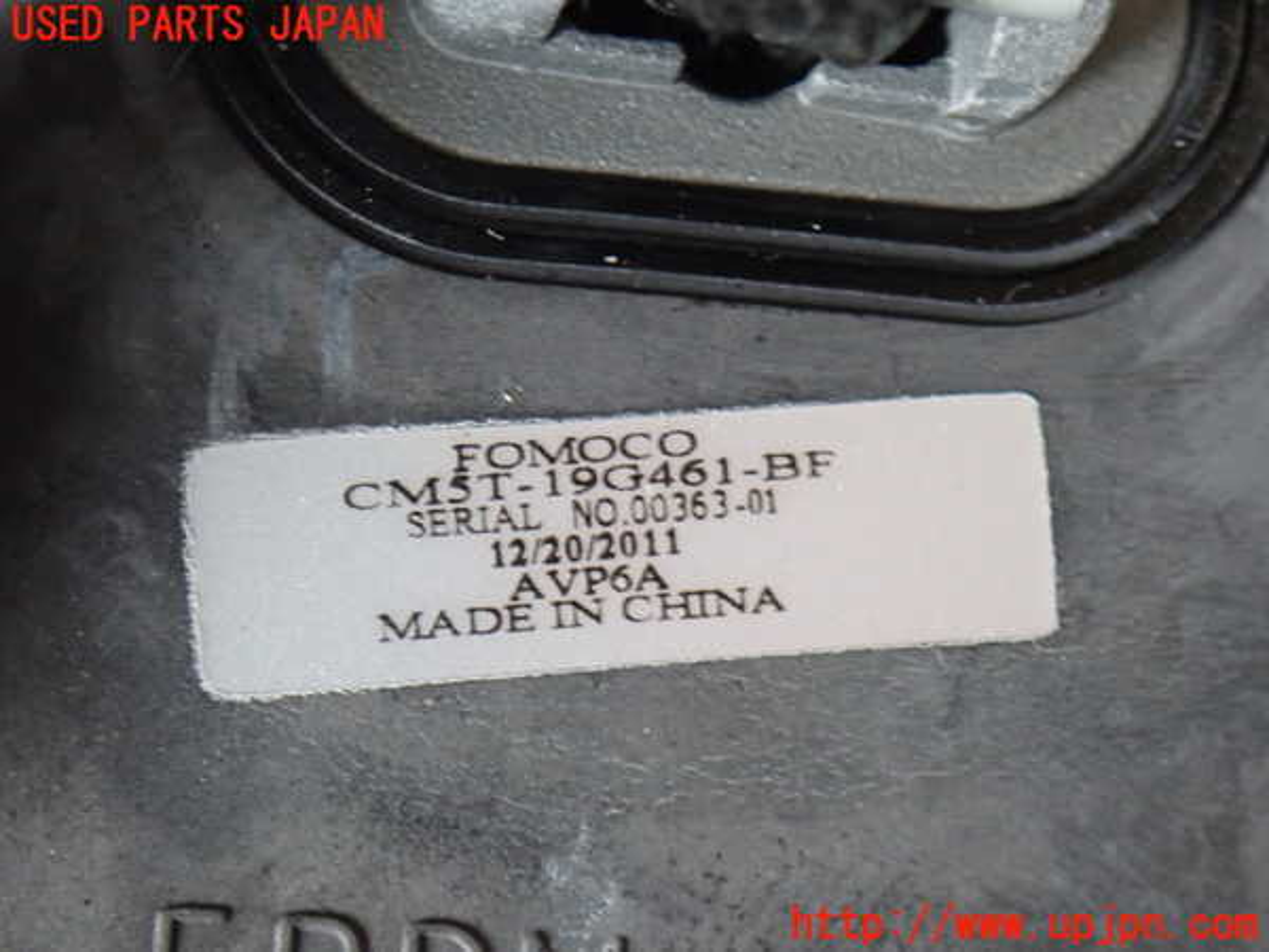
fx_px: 3666
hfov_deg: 19.6
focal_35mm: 100
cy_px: 476
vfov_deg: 14.8
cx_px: 634
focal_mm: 18
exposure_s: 1/25
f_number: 4.9
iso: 800
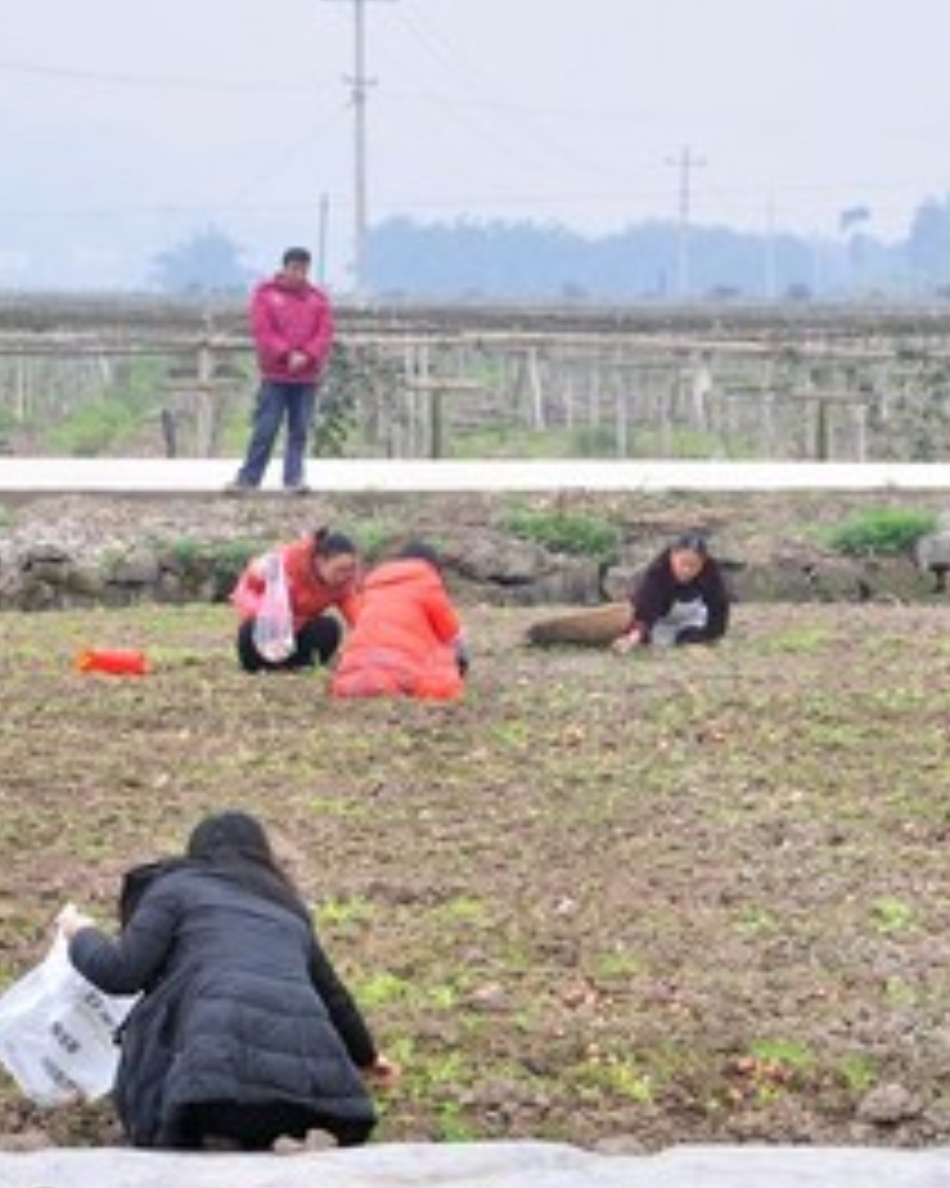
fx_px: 4501
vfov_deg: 15.0
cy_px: 706
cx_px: 572
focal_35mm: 128
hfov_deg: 12.0
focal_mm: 48
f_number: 7.1
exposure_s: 1/125
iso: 200
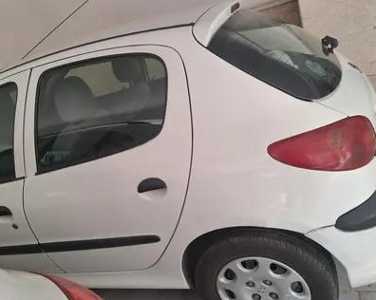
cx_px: 175
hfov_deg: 58.8
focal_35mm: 30
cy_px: 146
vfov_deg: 48.4
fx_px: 334
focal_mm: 4
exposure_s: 1/120
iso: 80
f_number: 1.8
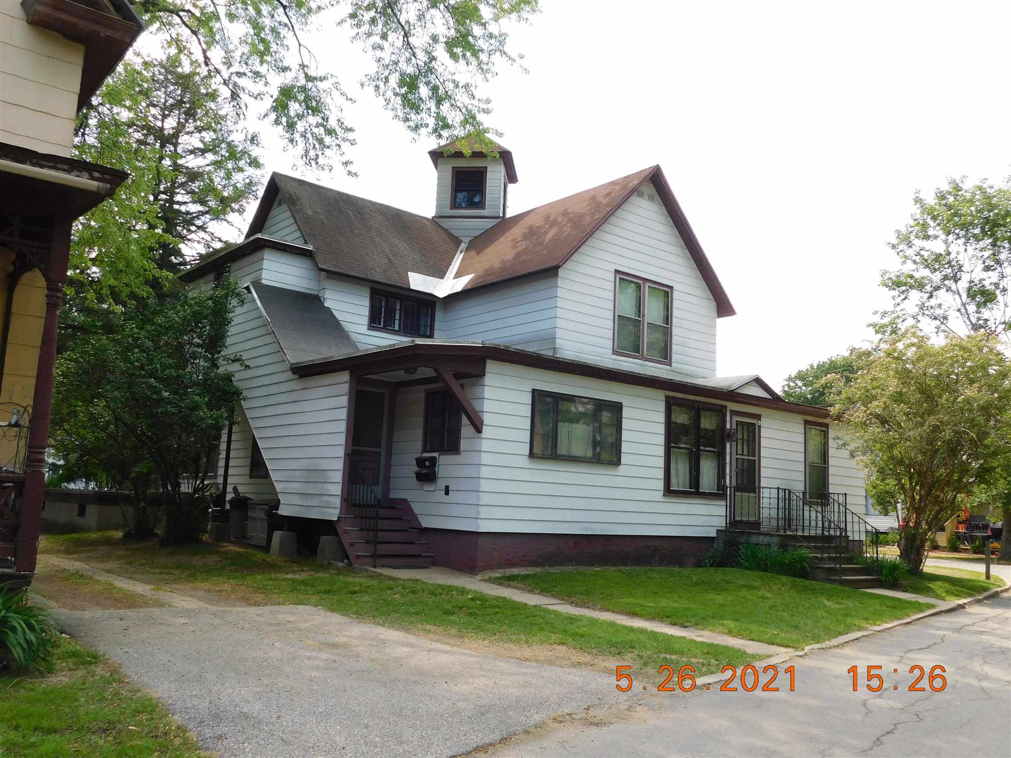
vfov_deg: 46.8
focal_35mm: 30
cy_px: 379
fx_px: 876
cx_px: 506
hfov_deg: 60.0
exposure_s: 1/400
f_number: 3.2
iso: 125
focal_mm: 5.3
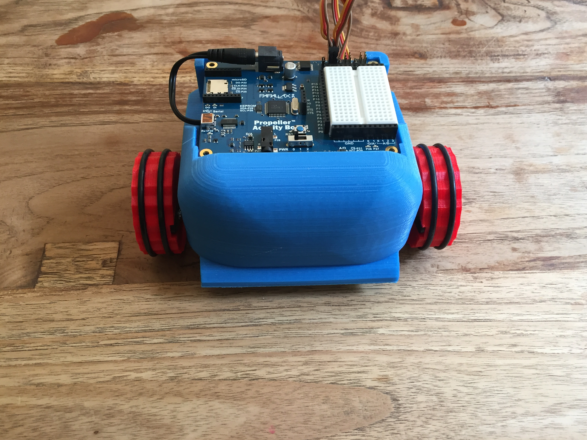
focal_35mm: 30
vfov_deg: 46.8
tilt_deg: -52.9
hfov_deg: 60.0
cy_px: 220
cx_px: 297
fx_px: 509
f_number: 2.2
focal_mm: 4.15
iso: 40
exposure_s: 1/30
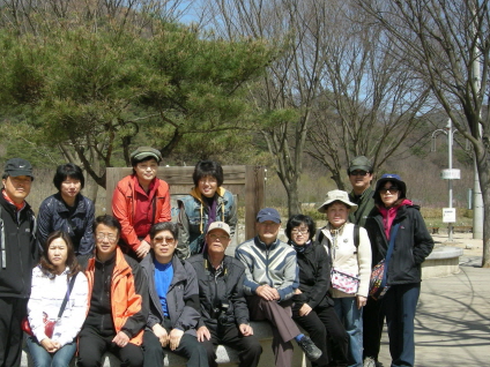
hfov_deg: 37.2
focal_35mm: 51
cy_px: 218
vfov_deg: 28.5
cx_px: 178
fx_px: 722
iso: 64
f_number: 5.4
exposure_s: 1/204
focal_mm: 7.5
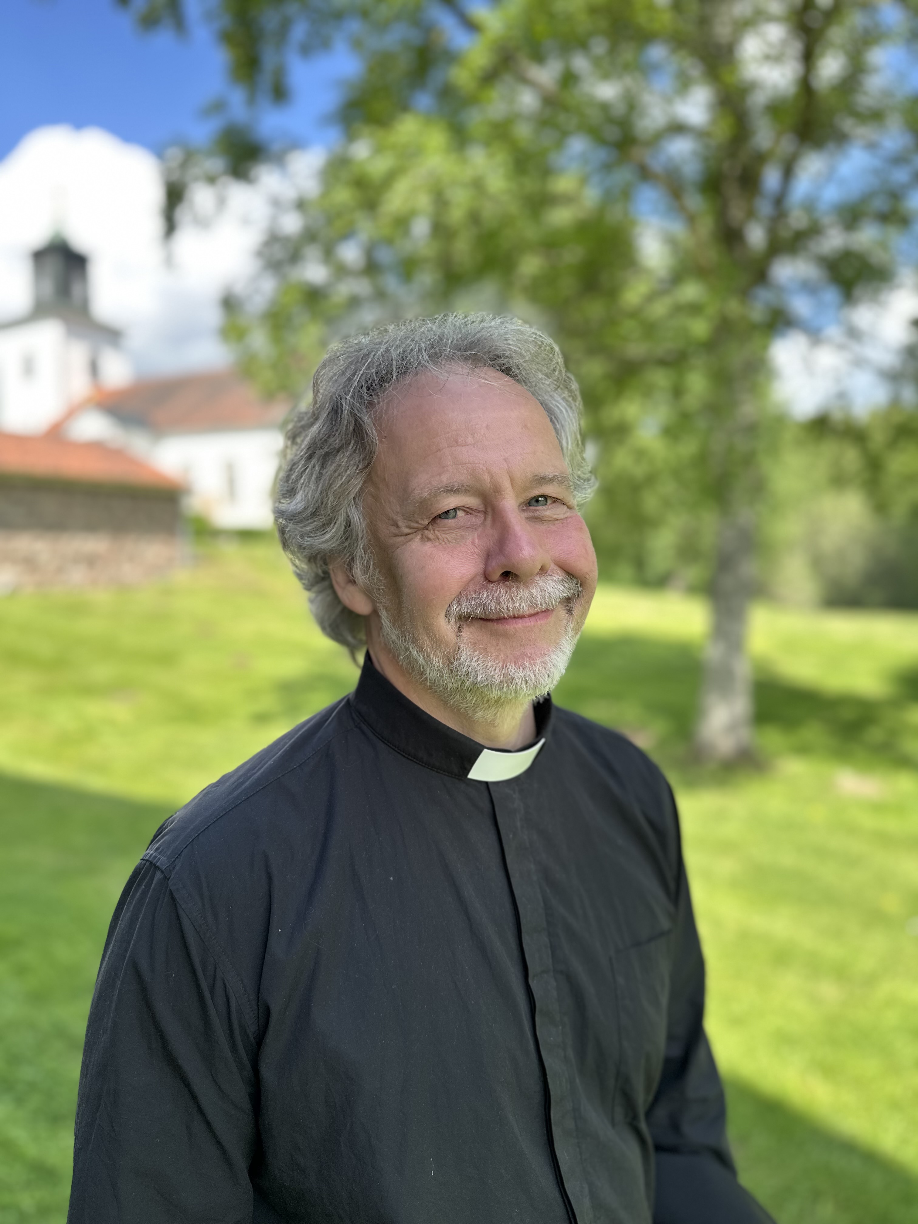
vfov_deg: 71.6
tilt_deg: -1.5
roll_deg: +3.2
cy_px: 612
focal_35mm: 24
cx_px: 459
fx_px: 849
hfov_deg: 56.8
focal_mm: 6.86
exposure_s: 1/1009
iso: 80
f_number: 1.78
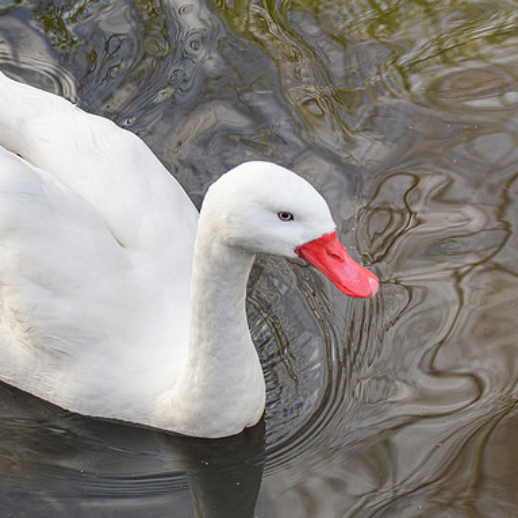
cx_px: 155
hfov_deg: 10.5
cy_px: 251
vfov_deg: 10.5
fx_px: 2827
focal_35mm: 167
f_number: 5.6
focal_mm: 80
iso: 720
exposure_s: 1/1250
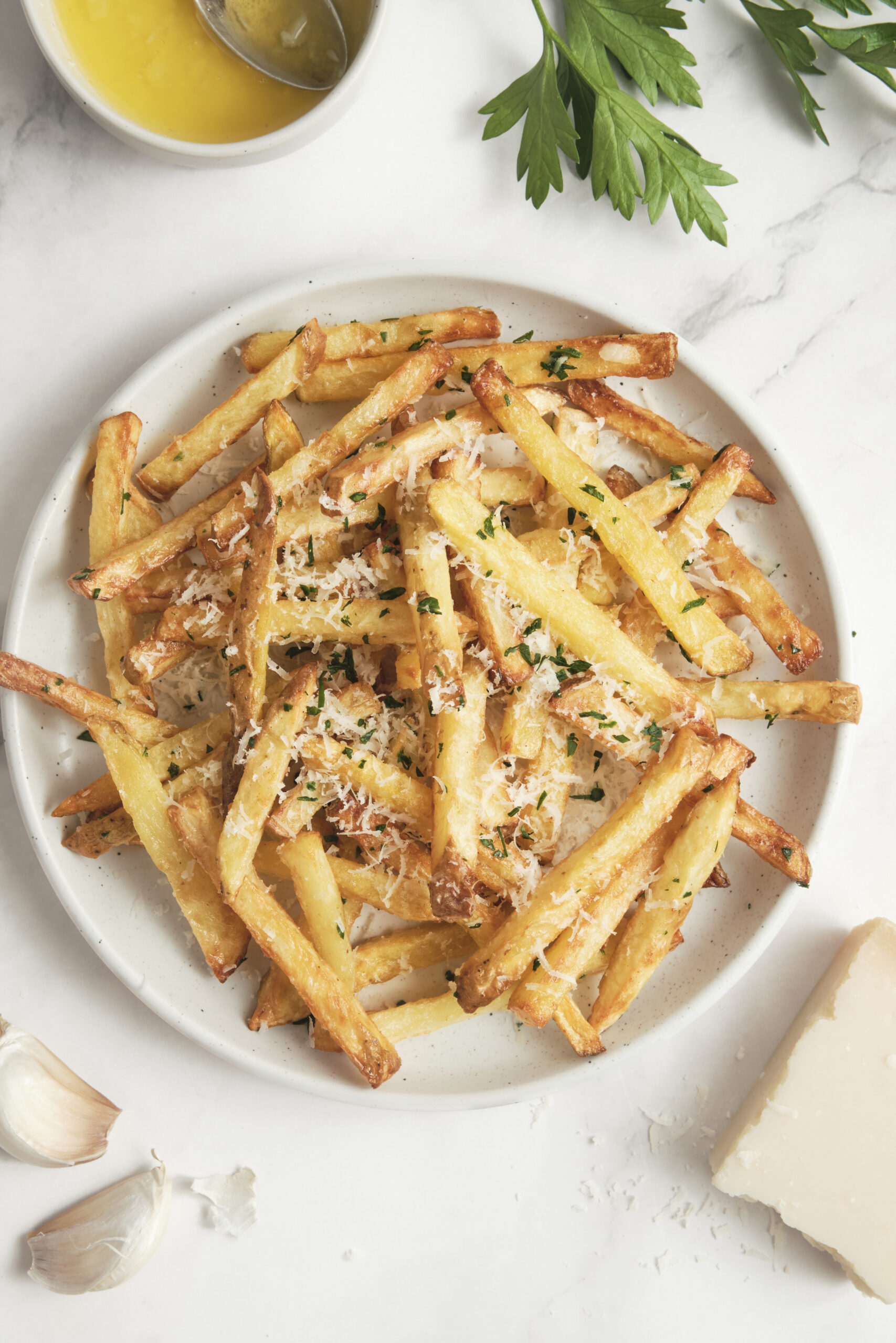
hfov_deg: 20.6
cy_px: 672
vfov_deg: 30.5
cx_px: 448
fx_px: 2463
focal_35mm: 66
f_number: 9
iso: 200
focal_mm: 44
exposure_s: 1/100
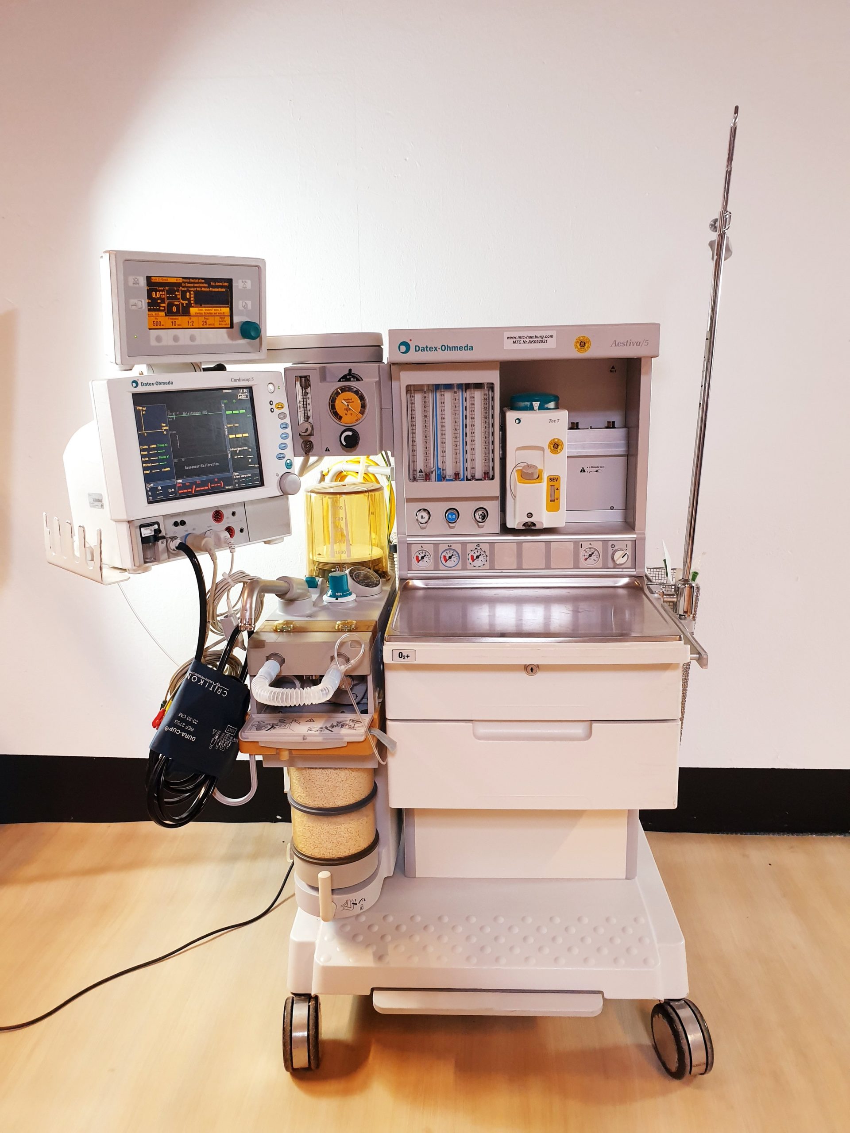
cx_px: 425
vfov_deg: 67.3
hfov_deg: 53.1
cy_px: 566
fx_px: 851
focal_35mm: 26
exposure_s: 1/50
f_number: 2.4
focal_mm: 4.3
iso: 200
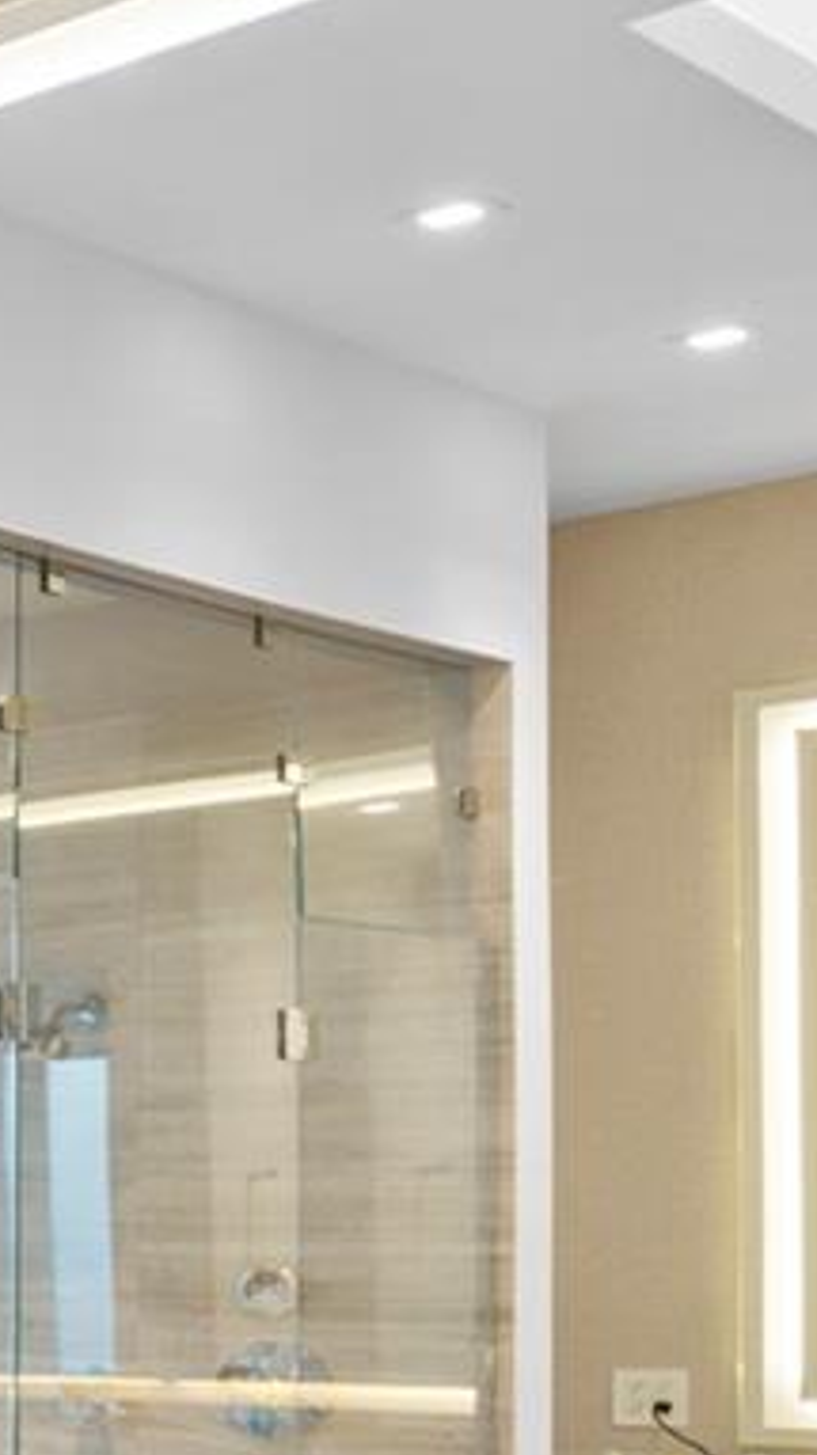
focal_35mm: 70
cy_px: 1261
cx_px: -1699
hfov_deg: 10.8
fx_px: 2700
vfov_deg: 29.1
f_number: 9
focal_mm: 16
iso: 100
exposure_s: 1.6
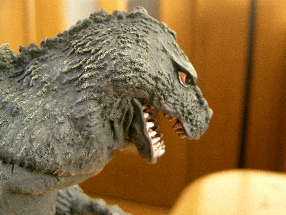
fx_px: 380
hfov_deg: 41.2
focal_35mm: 46
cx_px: 152
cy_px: 93
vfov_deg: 31.5
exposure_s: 1/25
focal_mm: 8
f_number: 2.8
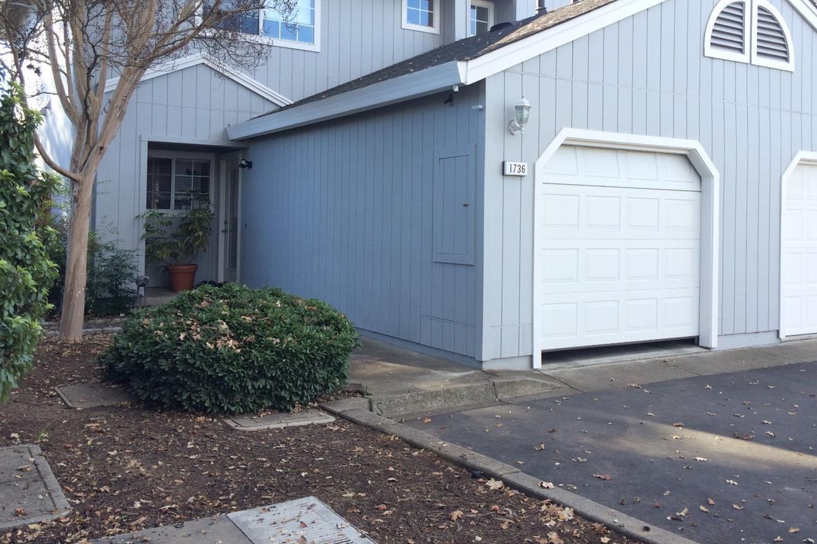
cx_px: 454
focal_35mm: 35
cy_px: 193
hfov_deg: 54.3
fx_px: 794
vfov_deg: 37.5
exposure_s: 1/260
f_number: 2.2
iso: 32
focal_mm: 4.15
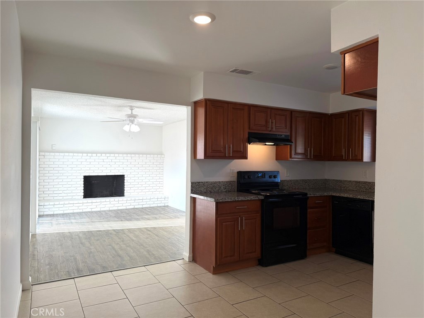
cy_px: 159
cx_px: 212
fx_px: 294
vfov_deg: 56.8
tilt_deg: +0.1
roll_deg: -0.4
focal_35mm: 24
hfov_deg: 71.6
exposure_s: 1/168
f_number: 1.78
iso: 64
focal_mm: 6.76
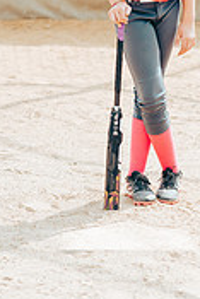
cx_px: 128
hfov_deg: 6.3
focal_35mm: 218
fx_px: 1813
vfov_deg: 9.3
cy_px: -29
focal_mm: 85
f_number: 2.8
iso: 160
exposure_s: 1/1600
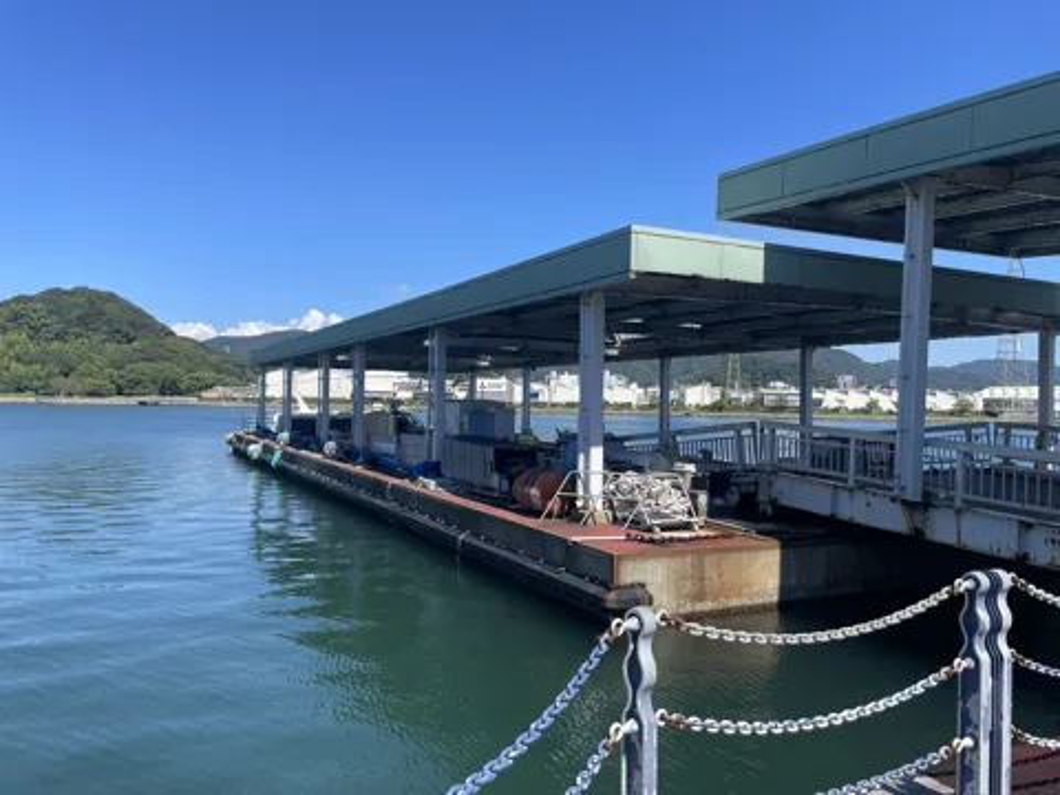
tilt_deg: +0.4
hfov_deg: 67.3
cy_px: 398
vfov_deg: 53.1
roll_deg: -0.7
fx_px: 796
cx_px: 530
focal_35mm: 26
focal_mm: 4.2
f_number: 1.6
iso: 32
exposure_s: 1/2174
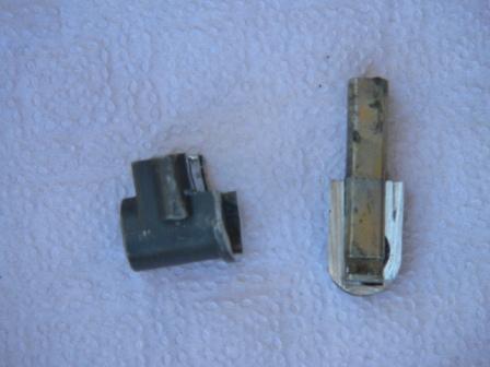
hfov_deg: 4.6
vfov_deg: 3.4
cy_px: 184
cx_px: 245
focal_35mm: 432
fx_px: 6115
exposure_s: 1/60
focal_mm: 72
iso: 80
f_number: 2.8
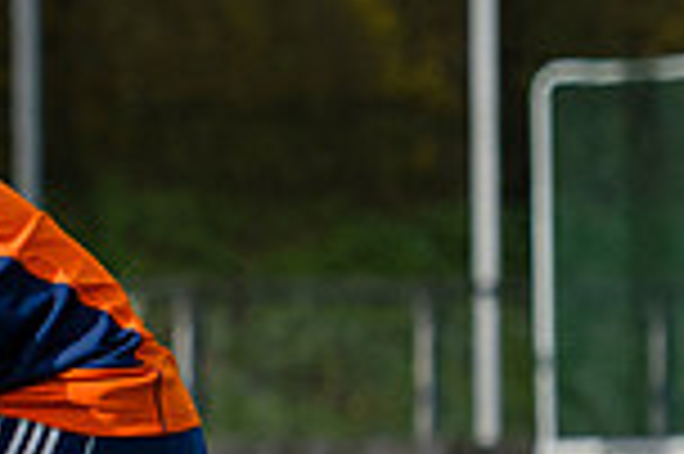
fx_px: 18657
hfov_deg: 2.1
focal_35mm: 983
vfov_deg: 1.4
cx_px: -816
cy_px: 434
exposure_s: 1/4000
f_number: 4
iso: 400
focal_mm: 140
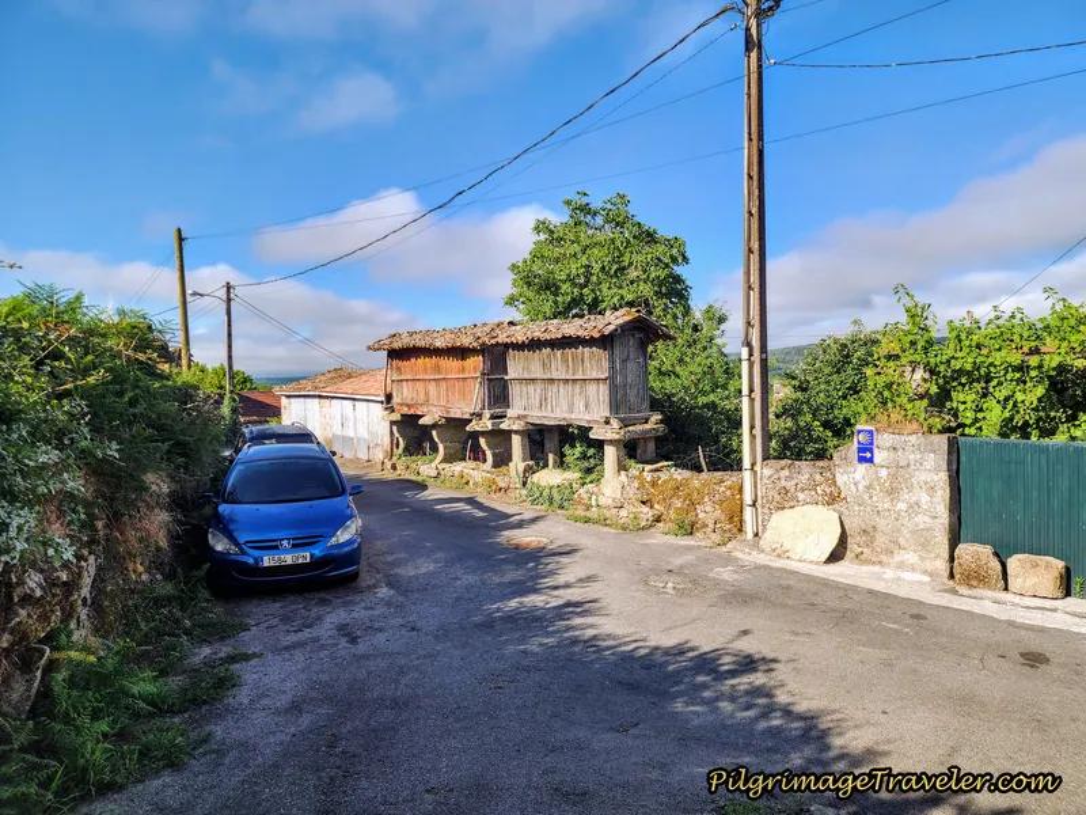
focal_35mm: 23
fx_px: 722
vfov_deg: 58.9
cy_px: 408
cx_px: 543
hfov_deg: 73.9
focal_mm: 6.4
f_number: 1.8
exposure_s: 1/545
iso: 12
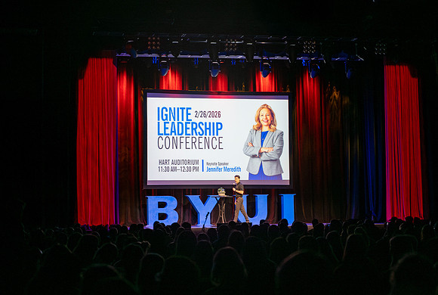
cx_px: 225
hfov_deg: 27.2
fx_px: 904
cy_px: 138
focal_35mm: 74
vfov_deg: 18.5
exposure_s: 1/160
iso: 500
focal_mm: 69
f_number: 4
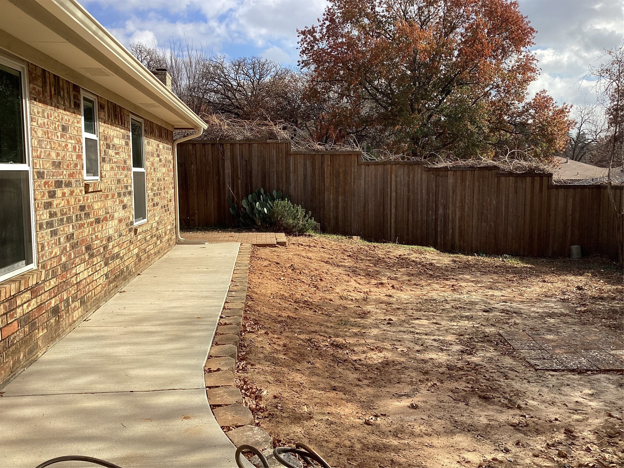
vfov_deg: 45.4
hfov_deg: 58.4
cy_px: 234
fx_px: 559
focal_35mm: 31
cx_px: 312
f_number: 2.4
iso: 25
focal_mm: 3.3
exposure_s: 1/1253
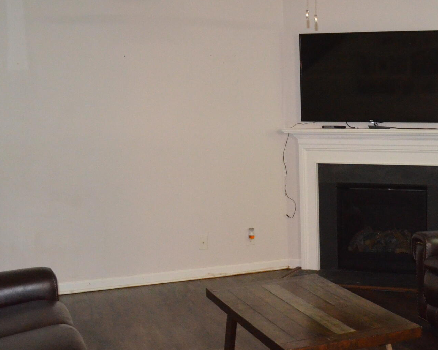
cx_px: 378
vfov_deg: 25.7
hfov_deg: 30.8
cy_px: 221
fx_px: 765
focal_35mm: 59
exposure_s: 1/60
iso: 3200
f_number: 3.5
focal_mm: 18
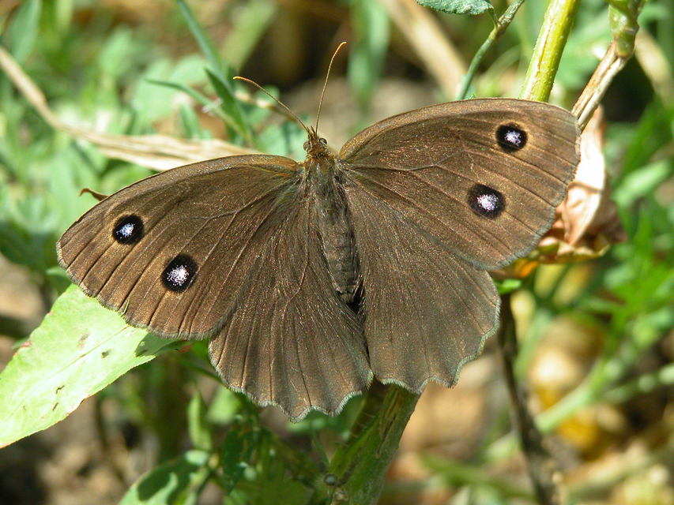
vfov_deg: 6.1
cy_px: 252
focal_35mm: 242
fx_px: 4713
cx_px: 337
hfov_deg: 8.2
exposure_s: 1/366
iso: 200
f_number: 4.6
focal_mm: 61.5
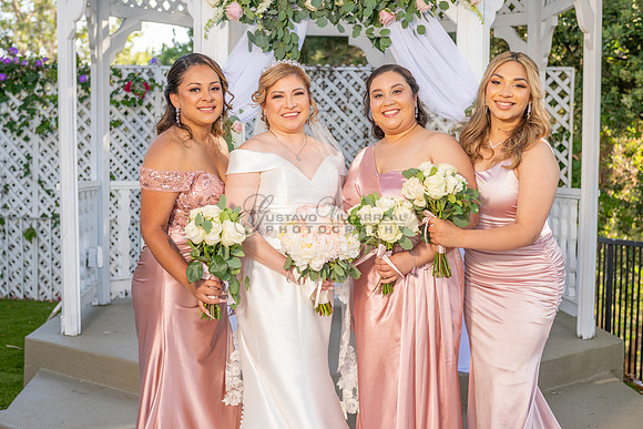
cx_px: 322
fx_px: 1000
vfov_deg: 24.2
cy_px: 214
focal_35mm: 56
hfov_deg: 35.6
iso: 250
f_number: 4.5
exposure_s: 1/200
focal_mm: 56
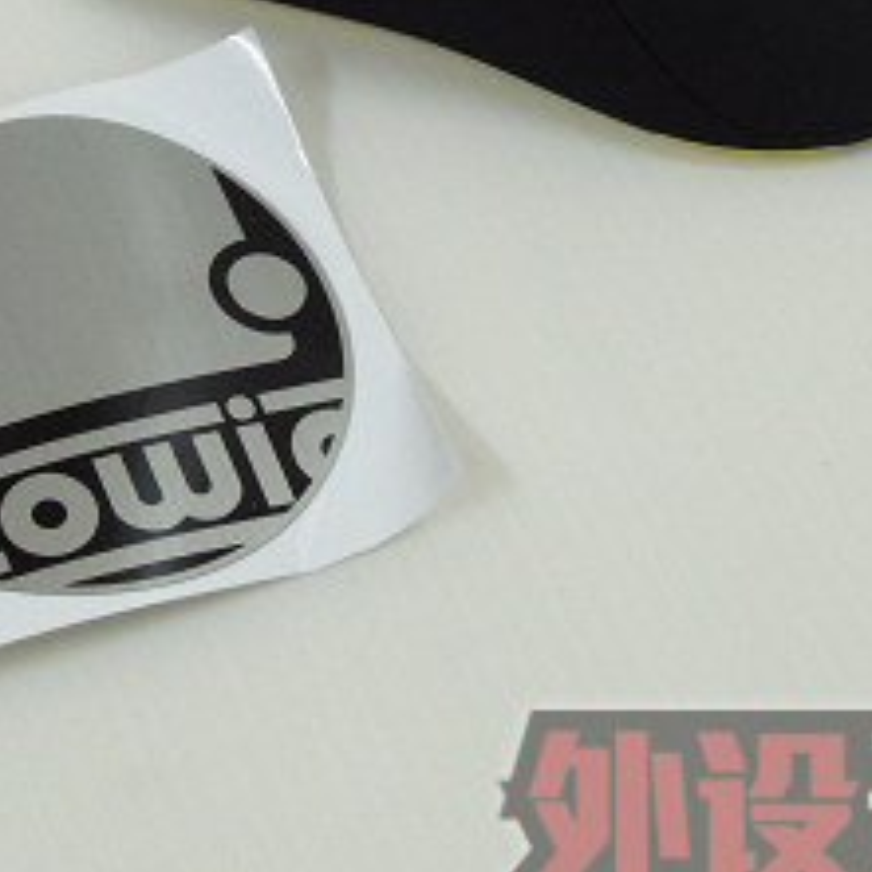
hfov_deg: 14.9
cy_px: 118
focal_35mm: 115
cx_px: -4
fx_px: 3277
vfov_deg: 15.0
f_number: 3.5
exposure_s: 1/30
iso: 400
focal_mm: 8.1
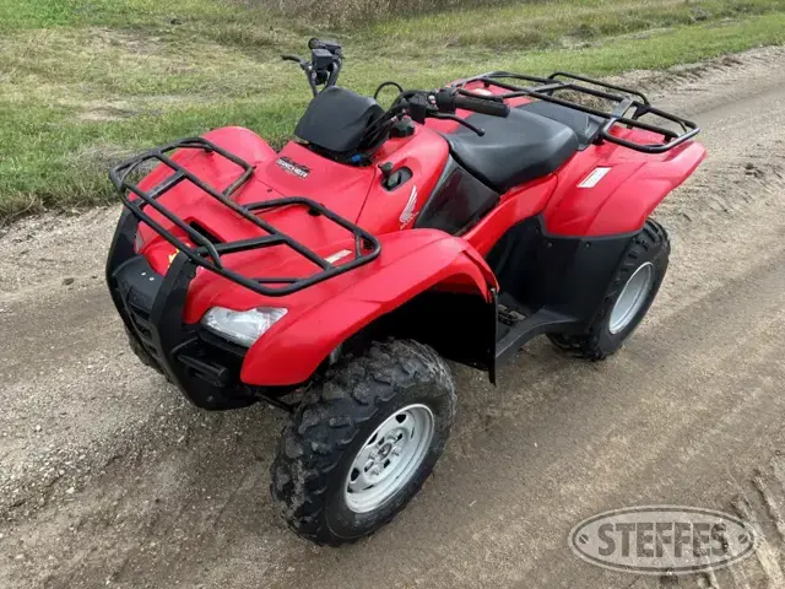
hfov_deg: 67.3
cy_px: 294
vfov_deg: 53.1
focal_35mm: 26
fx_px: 590
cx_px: 392
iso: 50
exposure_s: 1/949
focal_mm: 5.7
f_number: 1.5
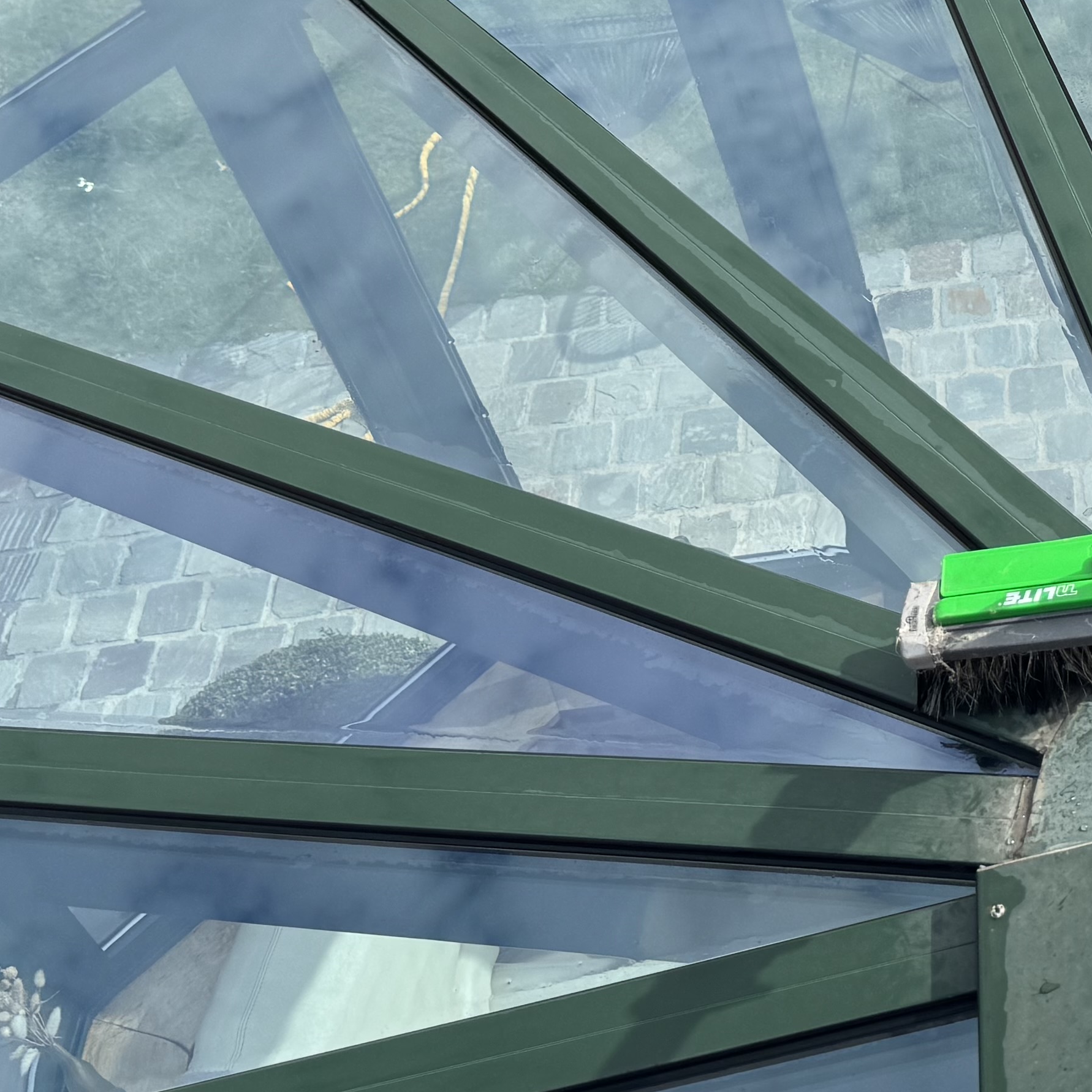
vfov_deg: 24.5
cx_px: 1053
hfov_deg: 24.4
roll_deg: +11.3
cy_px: 71
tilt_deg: -42.2
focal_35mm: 68
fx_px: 2427
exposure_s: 1/3597
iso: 80
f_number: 1.78
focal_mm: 6.76
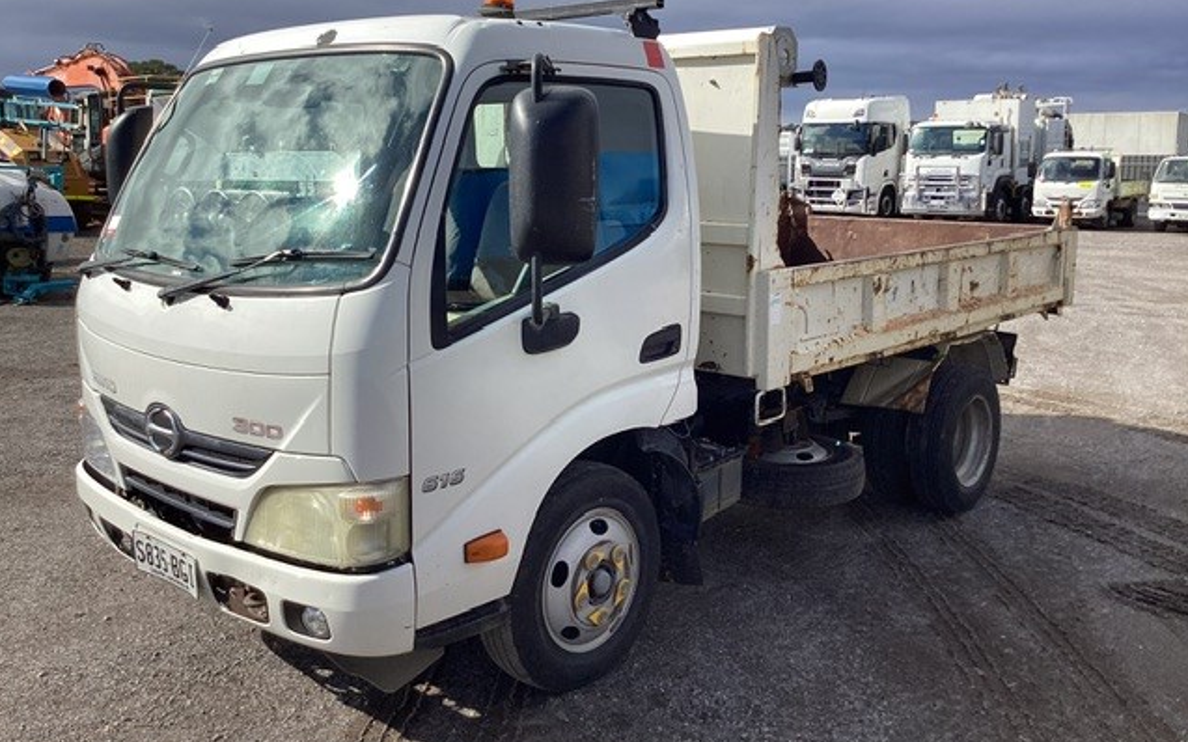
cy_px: 315
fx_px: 1068
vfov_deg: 38.2
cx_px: 593
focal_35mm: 33
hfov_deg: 58.1
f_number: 2.4
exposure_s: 1/1698
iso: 25
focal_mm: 3.3
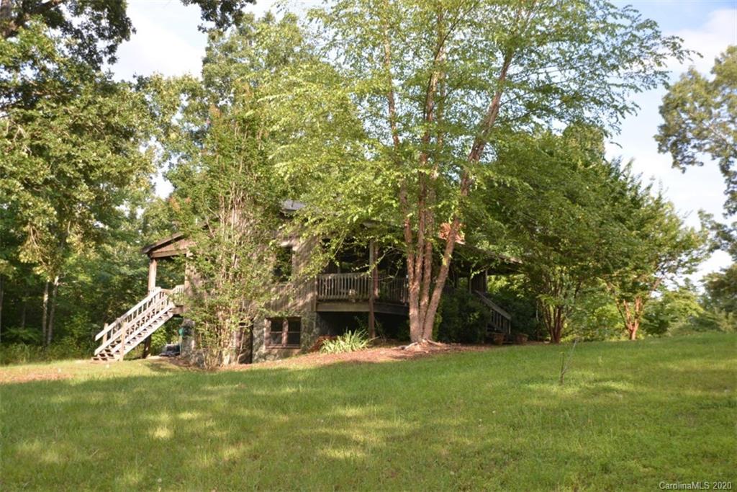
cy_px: 246
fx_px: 778
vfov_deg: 35.1
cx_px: 368
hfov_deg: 50.7
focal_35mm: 38
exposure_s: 1/200
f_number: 4
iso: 100
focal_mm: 38
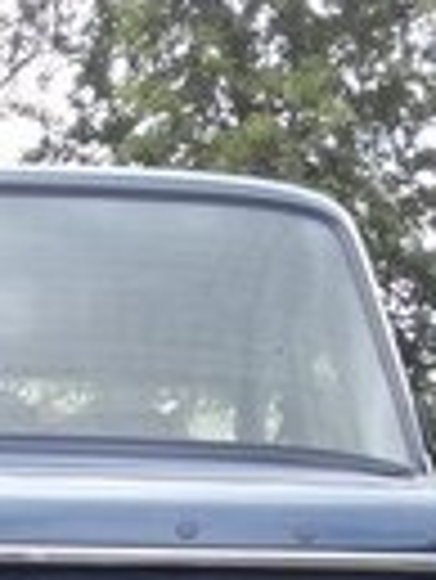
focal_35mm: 119
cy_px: 1012
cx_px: -103
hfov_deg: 12.2
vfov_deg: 14.7
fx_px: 1995
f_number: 2.2
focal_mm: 3.3
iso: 40
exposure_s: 1/320
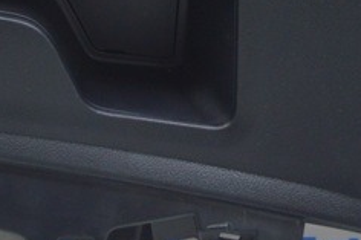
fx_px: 1824
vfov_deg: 7.5
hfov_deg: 11.3
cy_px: -36
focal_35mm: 182
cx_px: 193
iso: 400
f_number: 5.6
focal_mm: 28
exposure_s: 1/20
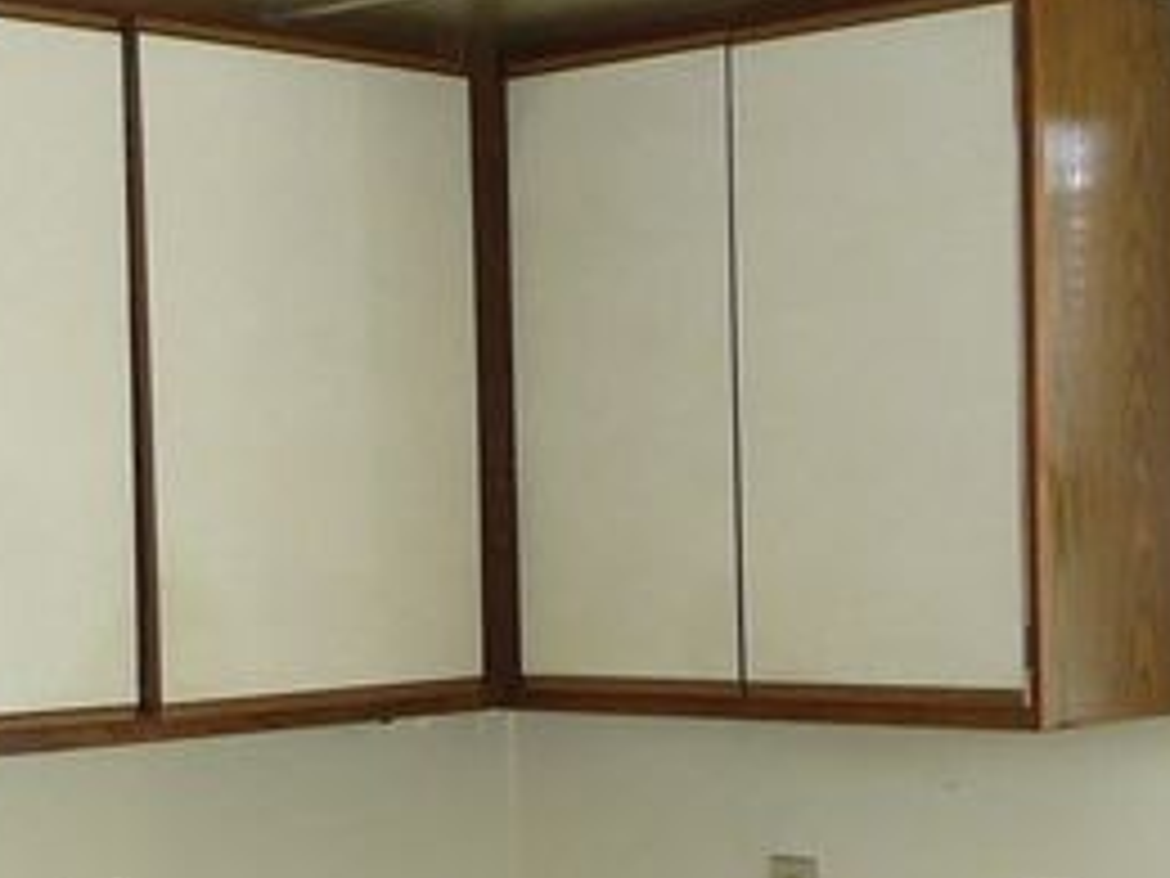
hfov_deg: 22.7
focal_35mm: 86
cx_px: 724
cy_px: 878
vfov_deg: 16.8
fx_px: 2907
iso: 100
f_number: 2.8
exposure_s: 1/50
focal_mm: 5.2
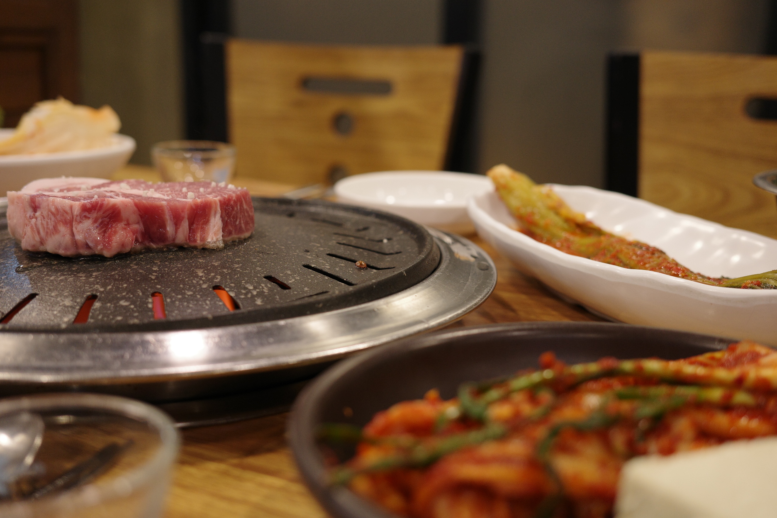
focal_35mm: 41
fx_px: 885
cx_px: 380
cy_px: 263
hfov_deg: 47.4
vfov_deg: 32.6
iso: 400
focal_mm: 26
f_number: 2.8
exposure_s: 1/40
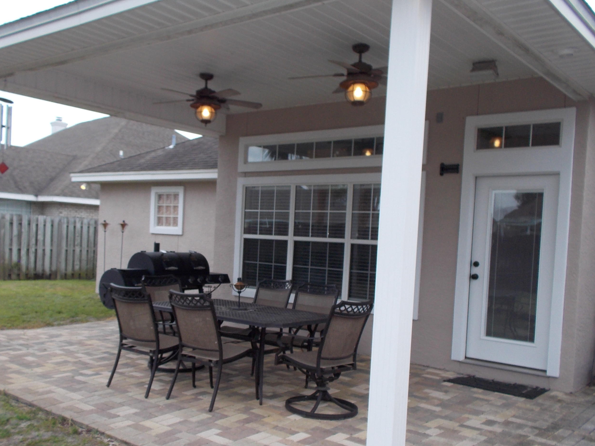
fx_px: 602
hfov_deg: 52.4
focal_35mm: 35
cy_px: 258
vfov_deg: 40.6
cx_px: 254
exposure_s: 1/125
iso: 80
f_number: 3.3
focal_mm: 4.1
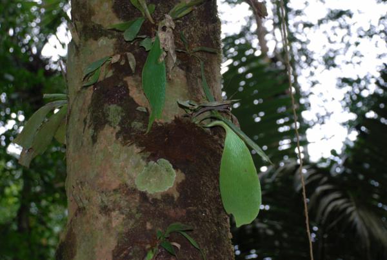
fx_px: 1001
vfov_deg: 14.8
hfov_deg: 21.9
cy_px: 130
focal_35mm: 93
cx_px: 194
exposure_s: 1/60
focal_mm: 62
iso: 200
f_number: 5.3
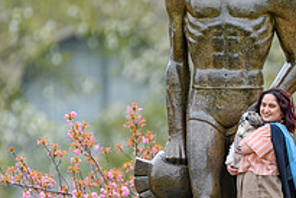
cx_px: 274
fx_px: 10005
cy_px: 152
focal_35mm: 1216
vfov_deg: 1.1
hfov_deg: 1.7
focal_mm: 400
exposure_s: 1/1250
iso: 125
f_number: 2.8
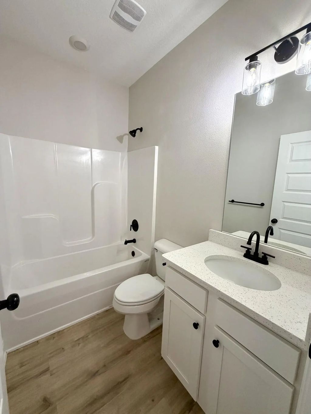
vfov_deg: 102.1
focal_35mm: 14
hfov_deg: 85.7
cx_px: 156
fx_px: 168
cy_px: 207
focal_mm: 2.22
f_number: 2.2
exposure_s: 1/60
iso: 160
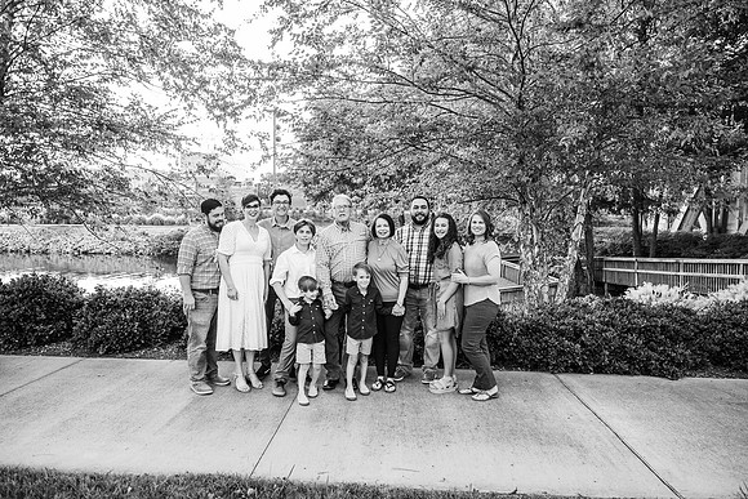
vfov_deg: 53.2
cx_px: 374
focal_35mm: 24
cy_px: 250
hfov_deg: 73.7
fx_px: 499
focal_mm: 24
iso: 320
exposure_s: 1/200
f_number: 3.2
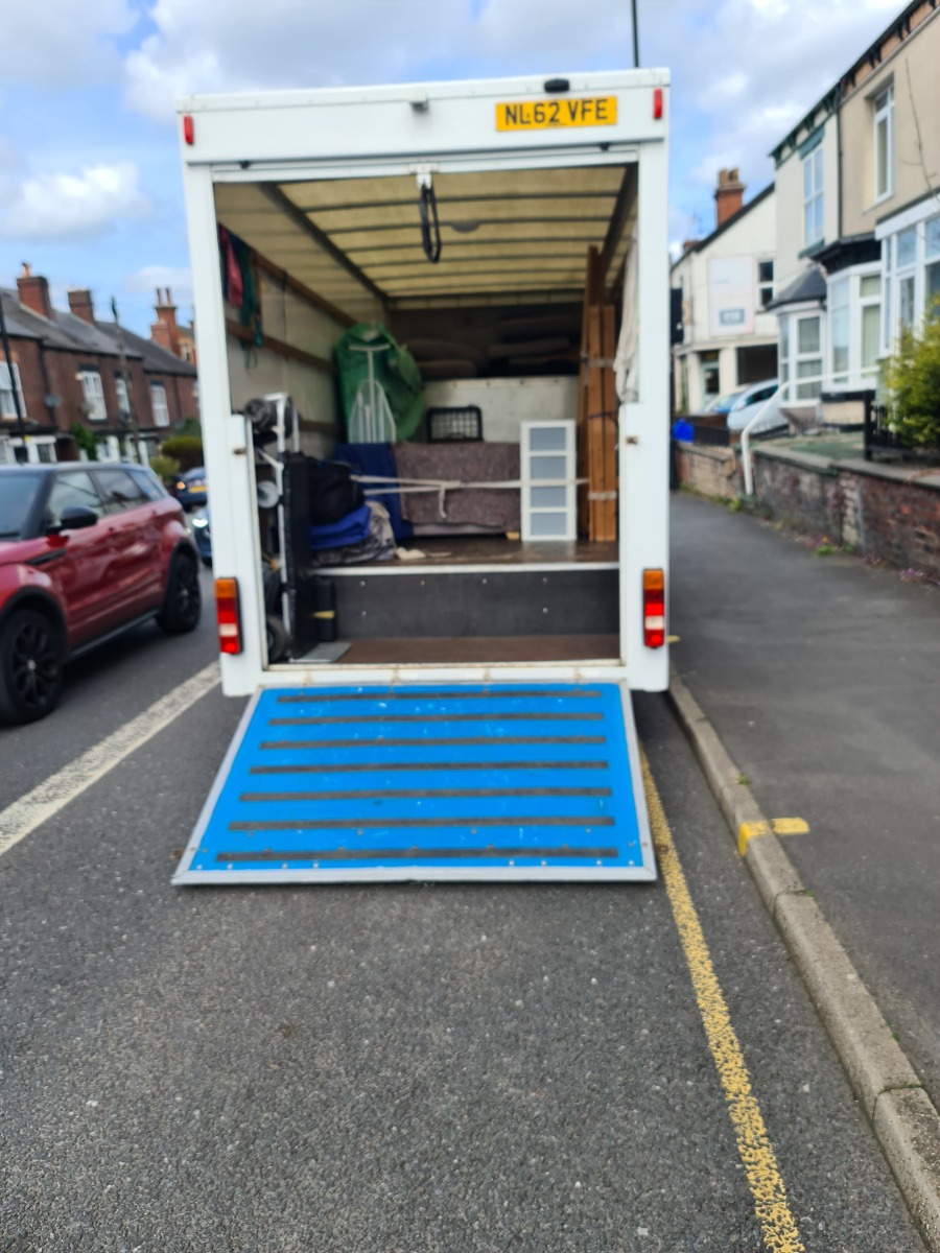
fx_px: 905
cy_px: 626
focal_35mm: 25
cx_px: 470
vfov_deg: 69.4
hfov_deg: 54.9
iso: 50
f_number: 1.8
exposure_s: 1/516
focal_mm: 7
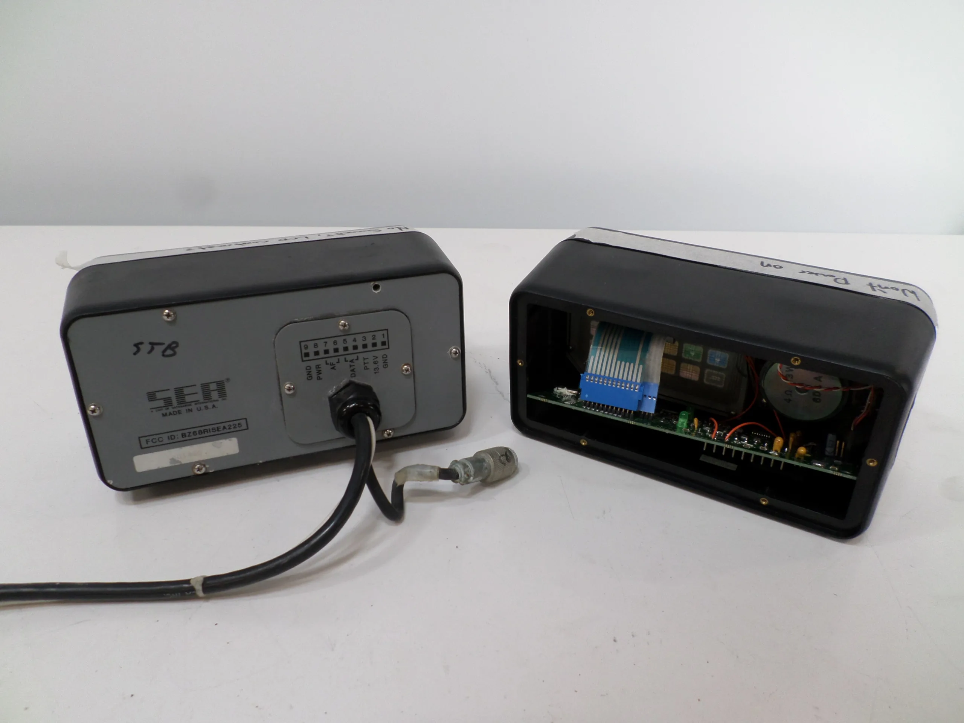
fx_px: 696
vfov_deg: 54.9
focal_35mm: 25
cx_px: 482
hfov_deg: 69.4
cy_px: 362
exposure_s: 1/45
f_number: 2.5
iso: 80
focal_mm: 4.5
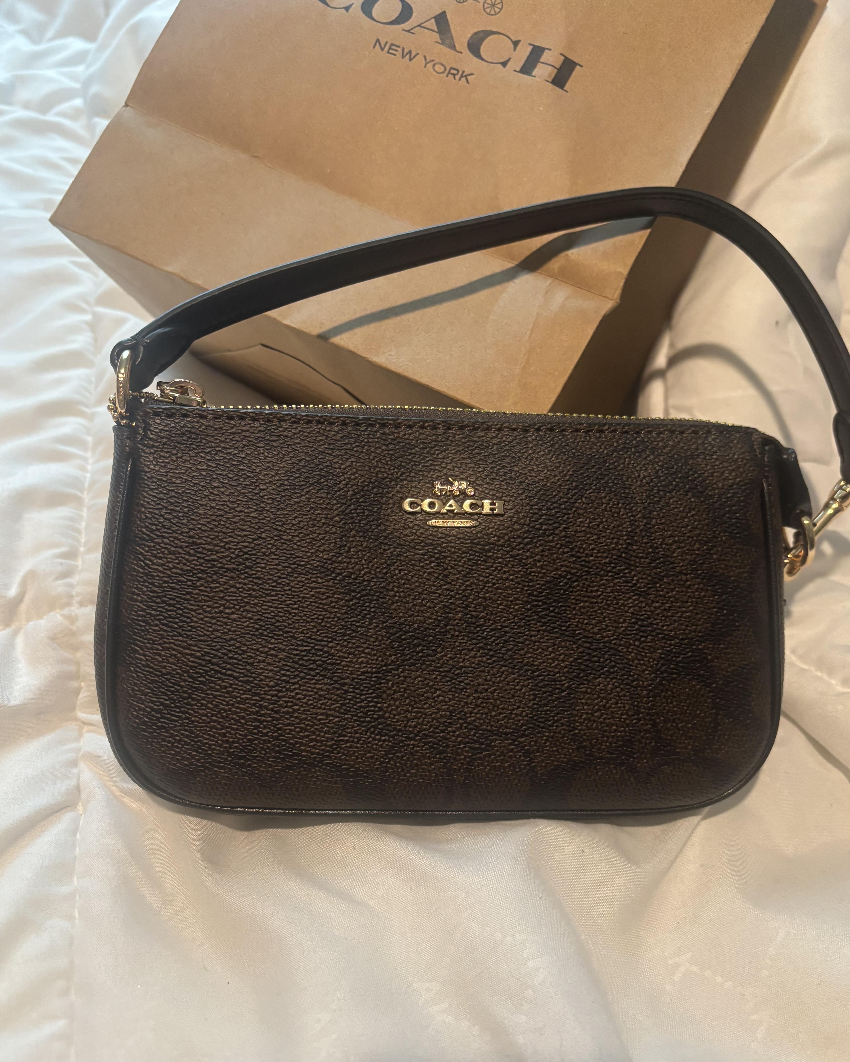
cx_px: 433
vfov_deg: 62.1
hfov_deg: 51.5
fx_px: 880
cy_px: 567
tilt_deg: -46.5
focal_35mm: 28
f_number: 1.6
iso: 320
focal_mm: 5.96
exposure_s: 1/60
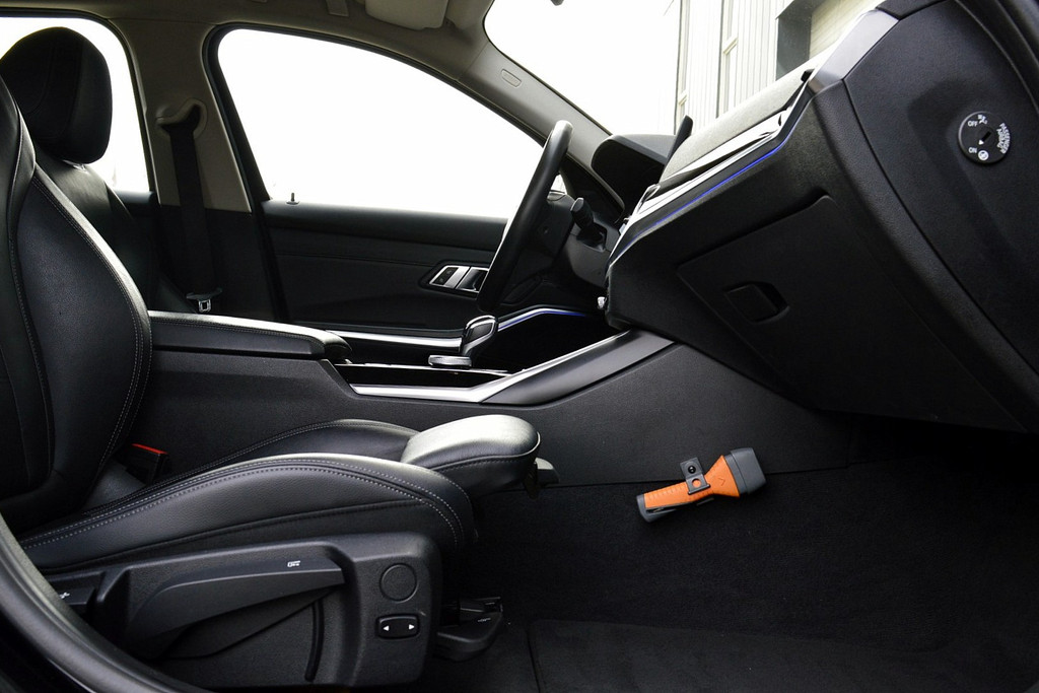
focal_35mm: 30
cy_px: 346
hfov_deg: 61.9
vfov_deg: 43.6
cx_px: 520
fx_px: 866
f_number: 8
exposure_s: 1/60
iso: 400
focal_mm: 20
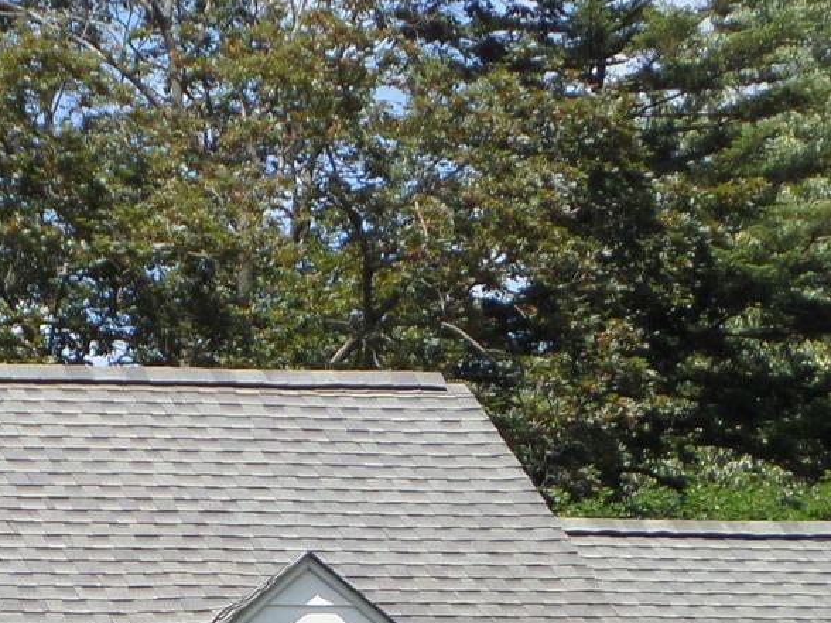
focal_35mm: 216
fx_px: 5185
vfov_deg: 6.8
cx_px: -96
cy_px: 746
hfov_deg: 9.1
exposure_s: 1/500
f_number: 4
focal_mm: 10.2
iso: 100
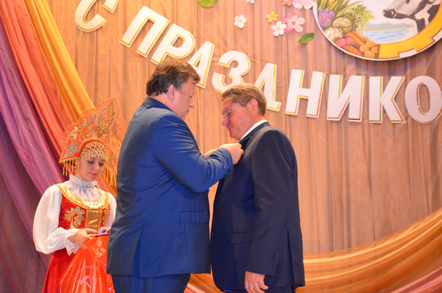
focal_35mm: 60
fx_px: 735
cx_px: 221
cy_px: 146
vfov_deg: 22.5
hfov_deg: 33.5
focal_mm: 40
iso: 2000
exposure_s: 1/60
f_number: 4.5
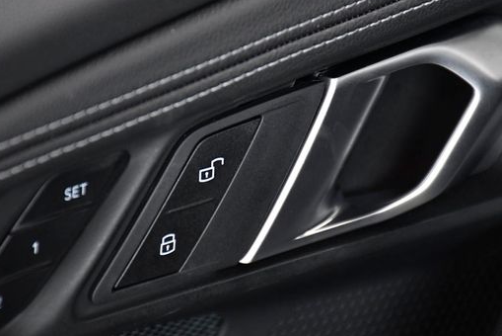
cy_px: 139
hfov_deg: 7.8
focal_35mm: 264
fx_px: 3683
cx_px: 257
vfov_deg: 5.2
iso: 2500
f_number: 5.6
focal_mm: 140
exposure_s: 1/160
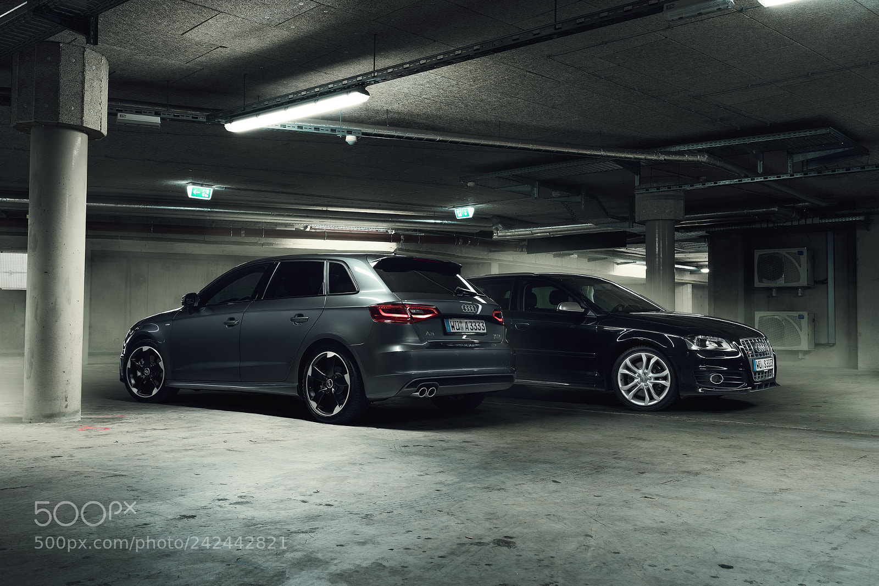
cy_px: 293
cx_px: 440
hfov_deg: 54.4
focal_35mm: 35
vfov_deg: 37.8
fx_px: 854
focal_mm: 35
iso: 100
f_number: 8
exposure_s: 3.2
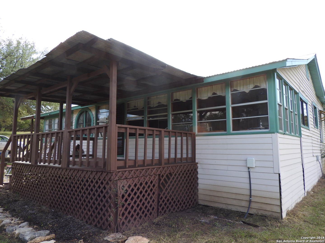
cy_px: 122
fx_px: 225
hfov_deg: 71.6
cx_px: 162
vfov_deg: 56.8
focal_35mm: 24
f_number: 3.3
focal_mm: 4.3
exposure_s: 1/320
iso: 100
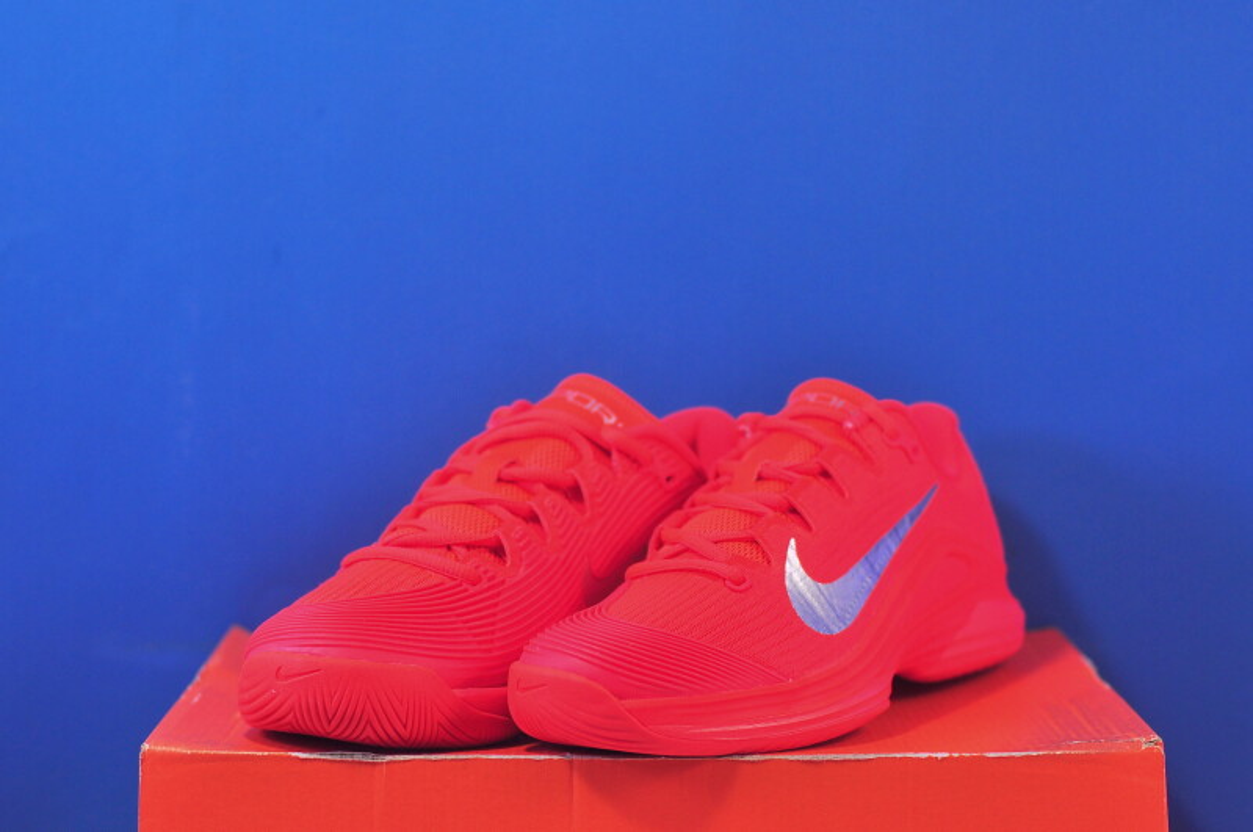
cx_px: 626
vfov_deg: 18.1
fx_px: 2607
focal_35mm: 75
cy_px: 416
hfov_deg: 27.0
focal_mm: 50
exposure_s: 1/320
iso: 250
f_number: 2.8
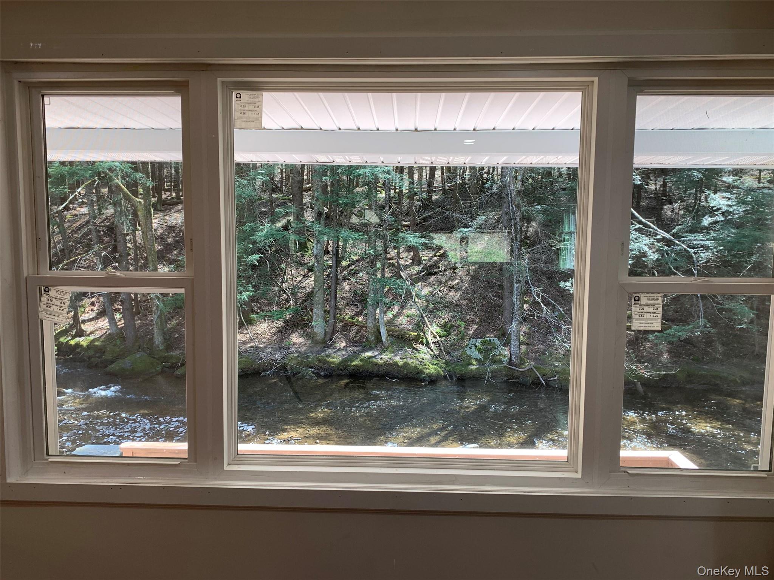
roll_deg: -0.4
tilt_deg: -6.2
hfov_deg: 67.3
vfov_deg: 53.1
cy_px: 290
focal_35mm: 26
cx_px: 387
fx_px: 581
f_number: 1.8
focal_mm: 4.25
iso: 40
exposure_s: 1/120
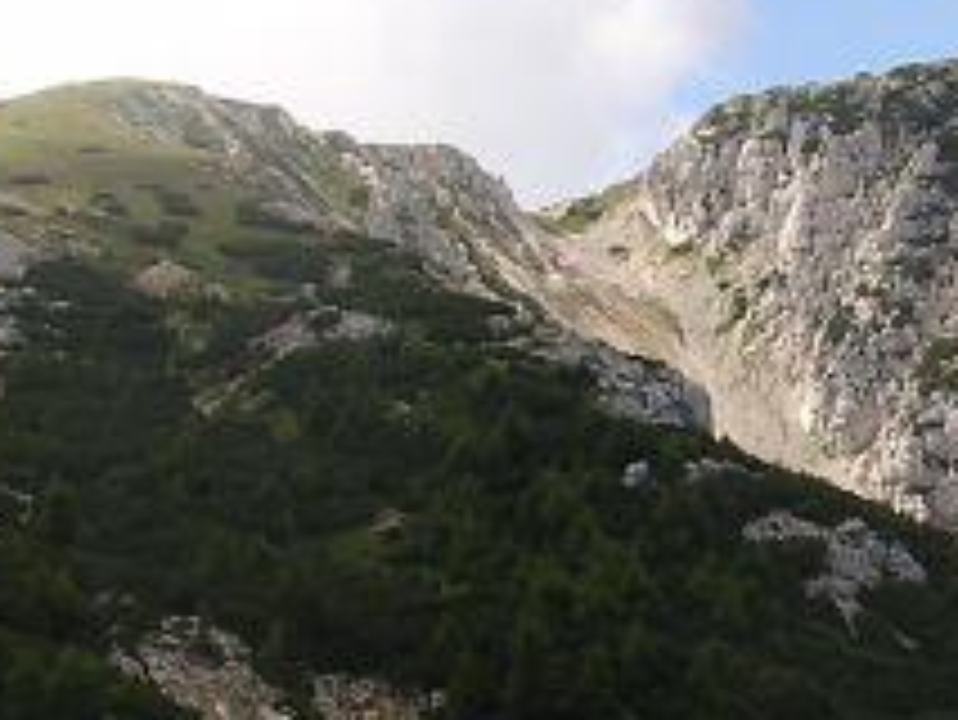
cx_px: 945
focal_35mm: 114
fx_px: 3157
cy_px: 508
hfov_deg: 16.9
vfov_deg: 13.0
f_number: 5.6
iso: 100
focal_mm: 5.8
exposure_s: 1/214
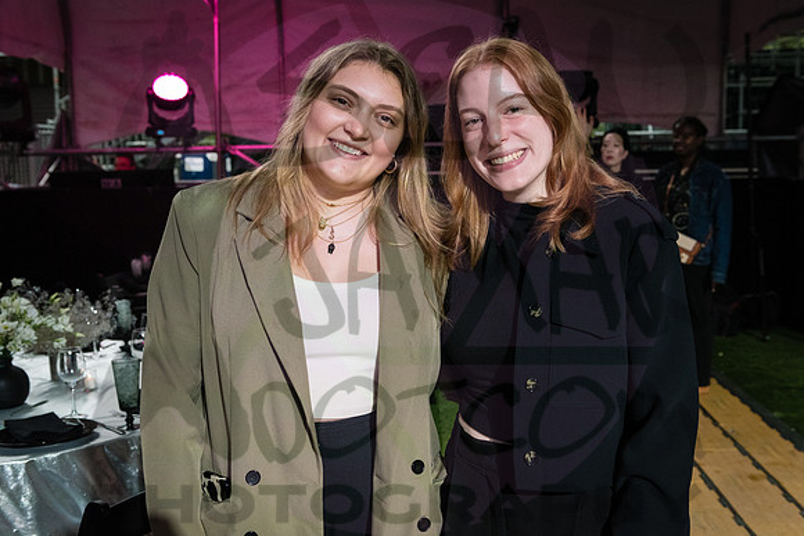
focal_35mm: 41
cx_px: 418
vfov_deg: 32.9
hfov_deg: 47.8
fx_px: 908
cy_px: 267
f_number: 4.5
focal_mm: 38
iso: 5000
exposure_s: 1/640
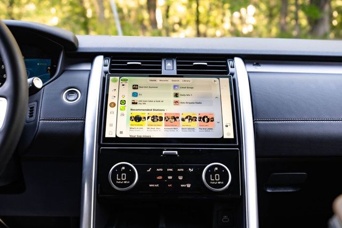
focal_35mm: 45
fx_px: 427
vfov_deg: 29.8
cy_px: 114
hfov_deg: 43.6
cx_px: 171
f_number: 3.2
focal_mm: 30
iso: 640
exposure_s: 1/200
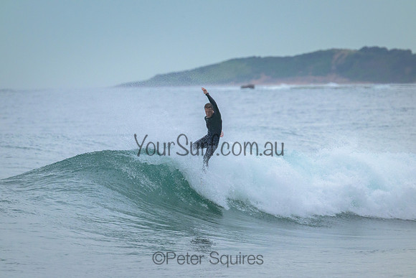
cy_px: 139
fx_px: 7166
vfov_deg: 2.2
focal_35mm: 620
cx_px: 208
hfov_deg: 3.3
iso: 3200
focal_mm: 620
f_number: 11
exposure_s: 1/1250
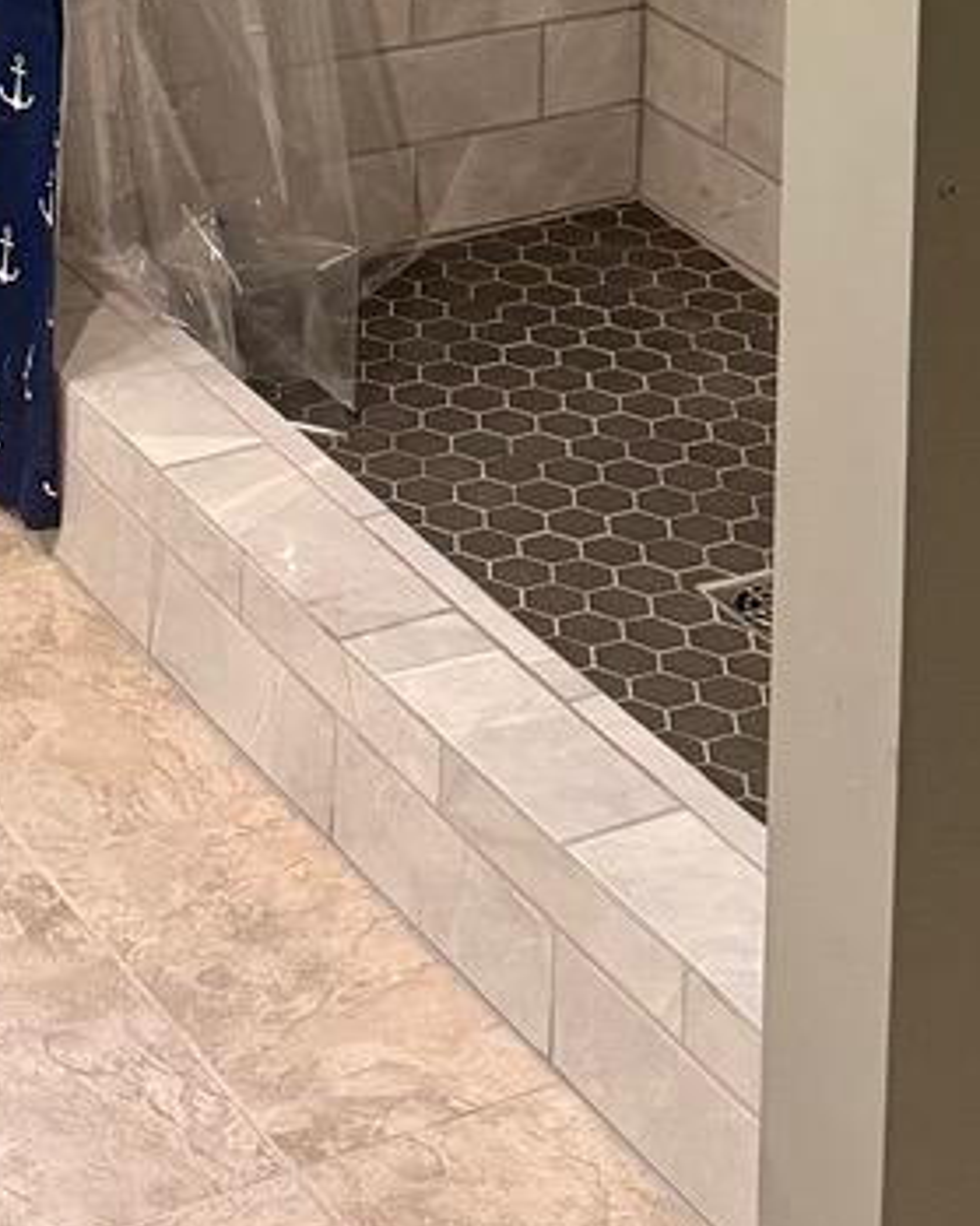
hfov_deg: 14.9
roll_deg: -0.4
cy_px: -639
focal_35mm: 103
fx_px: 3736
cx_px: 341
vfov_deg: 16.8
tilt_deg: -9.2
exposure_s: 1/60
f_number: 1.78
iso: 320
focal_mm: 6.76
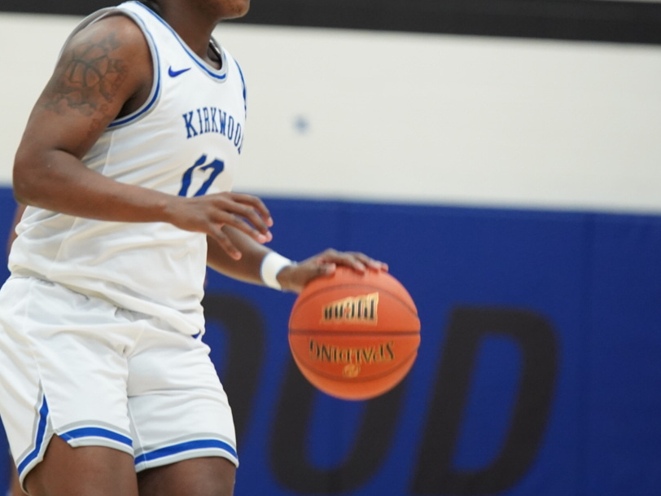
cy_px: 79
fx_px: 7313
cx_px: 144
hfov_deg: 5.2
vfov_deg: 3.9
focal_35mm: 383
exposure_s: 1/500
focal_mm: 200
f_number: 3.5
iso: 5000
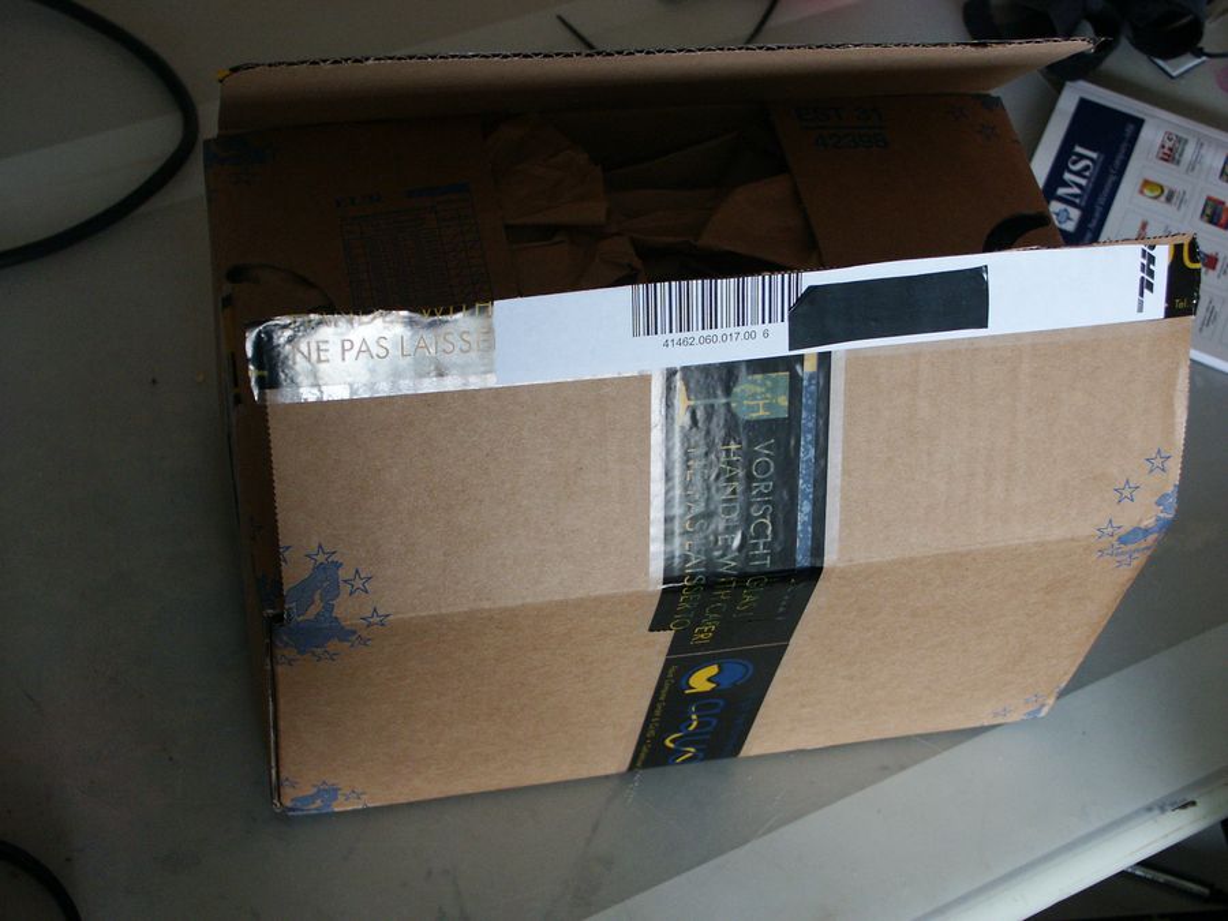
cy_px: 460
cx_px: 614
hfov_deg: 37.5
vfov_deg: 28.6
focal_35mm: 51
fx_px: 1809
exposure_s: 1/45
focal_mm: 13.32
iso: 200
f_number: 3.5
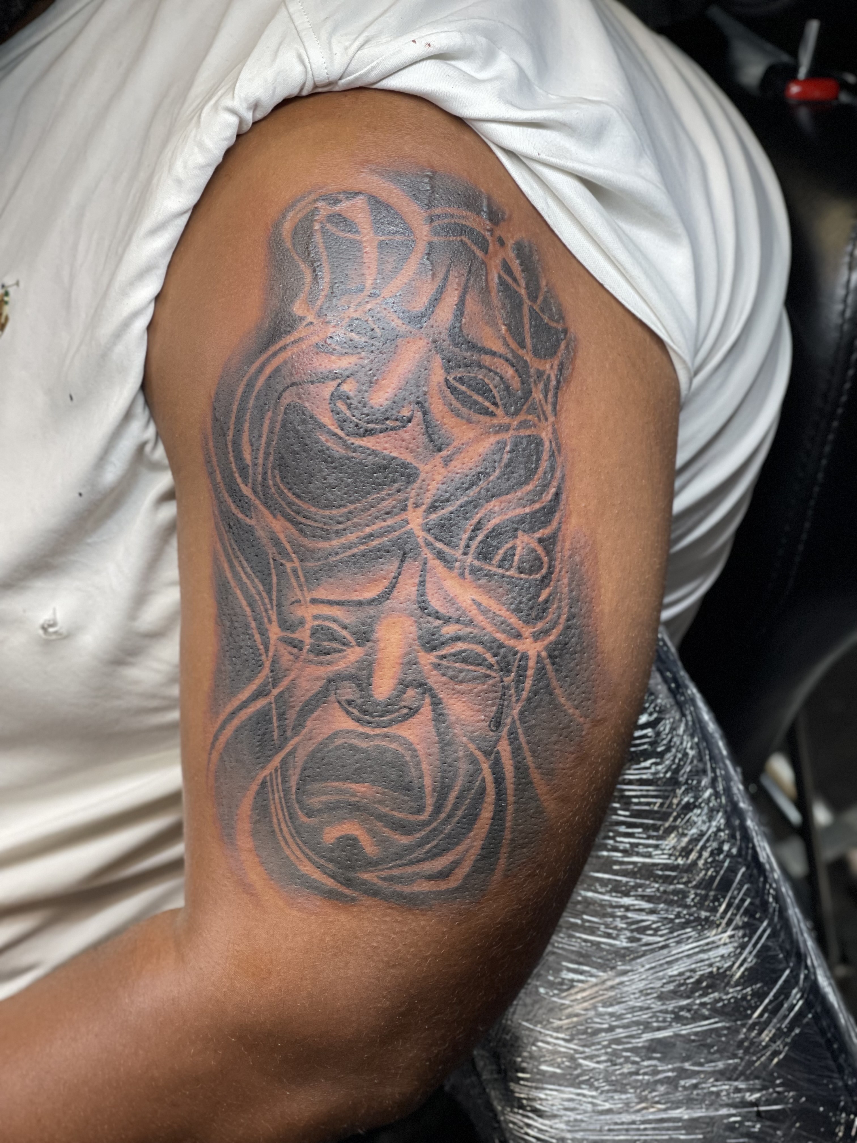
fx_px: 2113
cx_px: 428
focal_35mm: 64
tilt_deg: -37.1
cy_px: 572
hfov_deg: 22.9
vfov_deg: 30.3
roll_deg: +25.7
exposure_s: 1/120
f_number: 2.2
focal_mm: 7.5
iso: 160
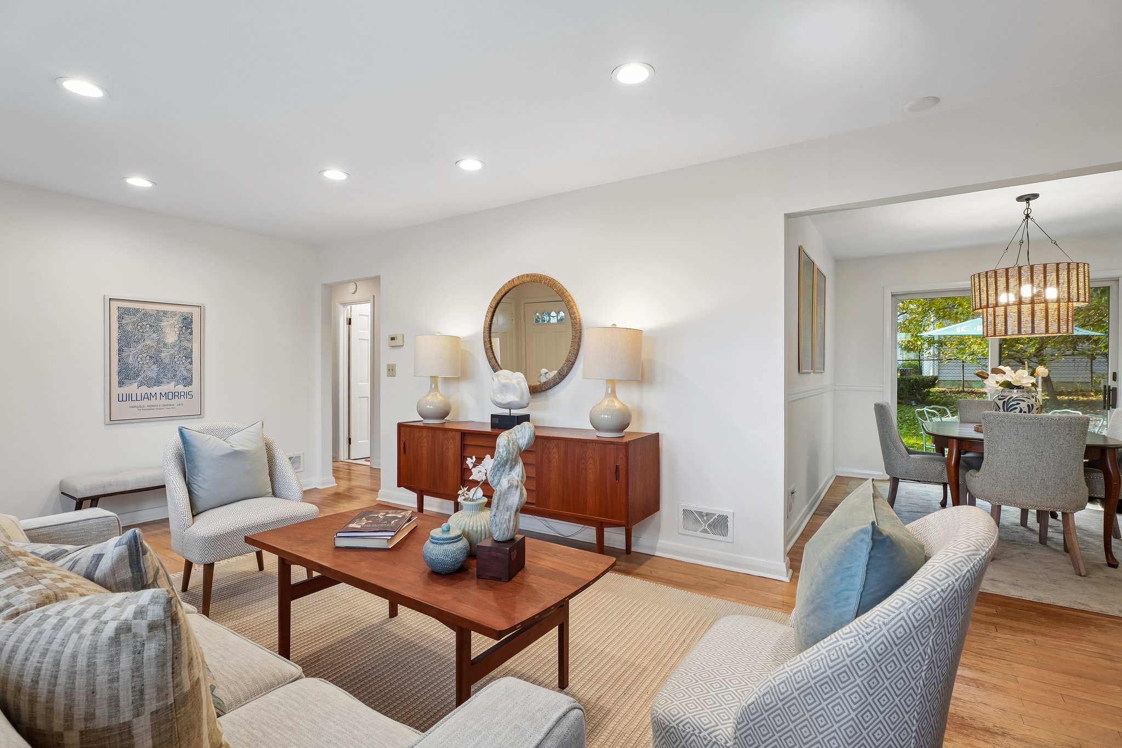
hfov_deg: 94.0
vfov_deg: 71.1
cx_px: 561
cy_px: 374
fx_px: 524
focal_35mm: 17
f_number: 8
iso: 400
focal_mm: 16.8
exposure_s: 1/25
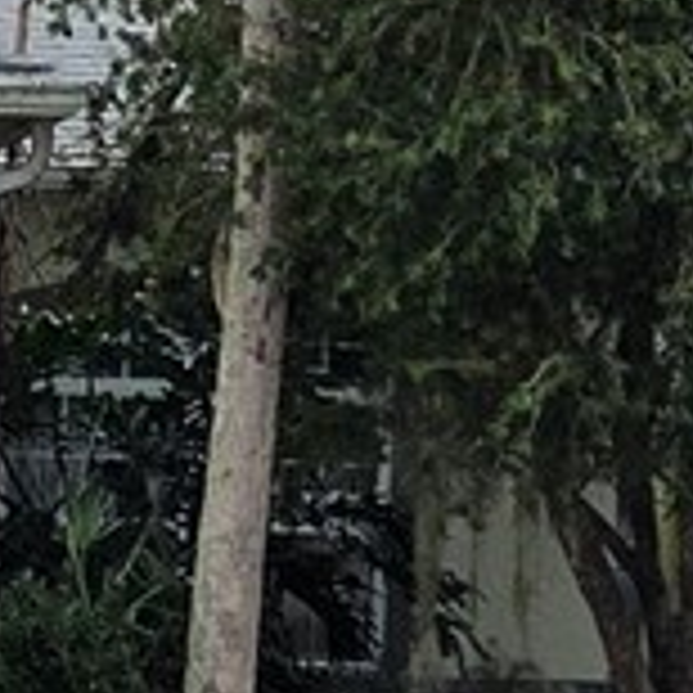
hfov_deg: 8.1
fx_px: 4779
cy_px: 616
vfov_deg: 8.3
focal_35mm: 211
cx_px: -454
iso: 80
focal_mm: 5.4
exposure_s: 1/7075
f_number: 1.8
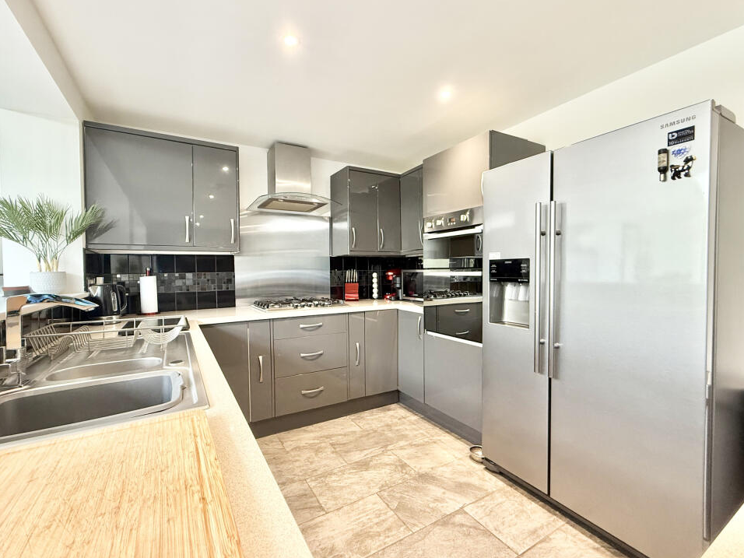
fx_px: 322
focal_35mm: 15
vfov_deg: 81.7
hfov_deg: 98.0
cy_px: 279
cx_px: 347
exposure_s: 1/63
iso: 320
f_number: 2.2
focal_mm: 2.22
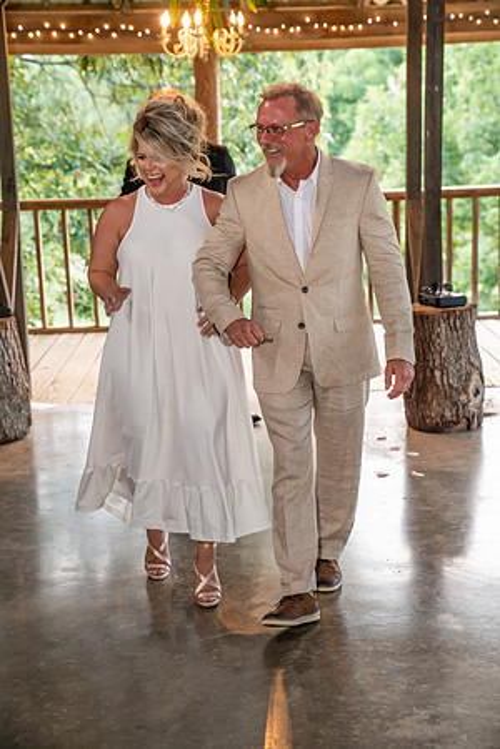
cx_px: 250
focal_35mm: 70
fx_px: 1458
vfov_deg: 28.8
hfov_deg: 19.5
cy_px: 374
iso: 1600
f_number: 4.5
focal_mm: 70
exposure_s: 1/125
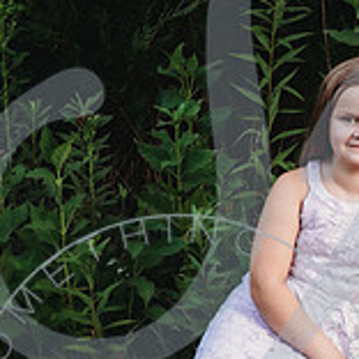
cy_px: 253
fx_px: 1607
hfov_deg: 12.7
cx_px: 283
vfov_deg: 12.7
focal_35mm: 137
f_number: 2.8
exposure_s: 1/400
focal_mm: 56
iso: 160
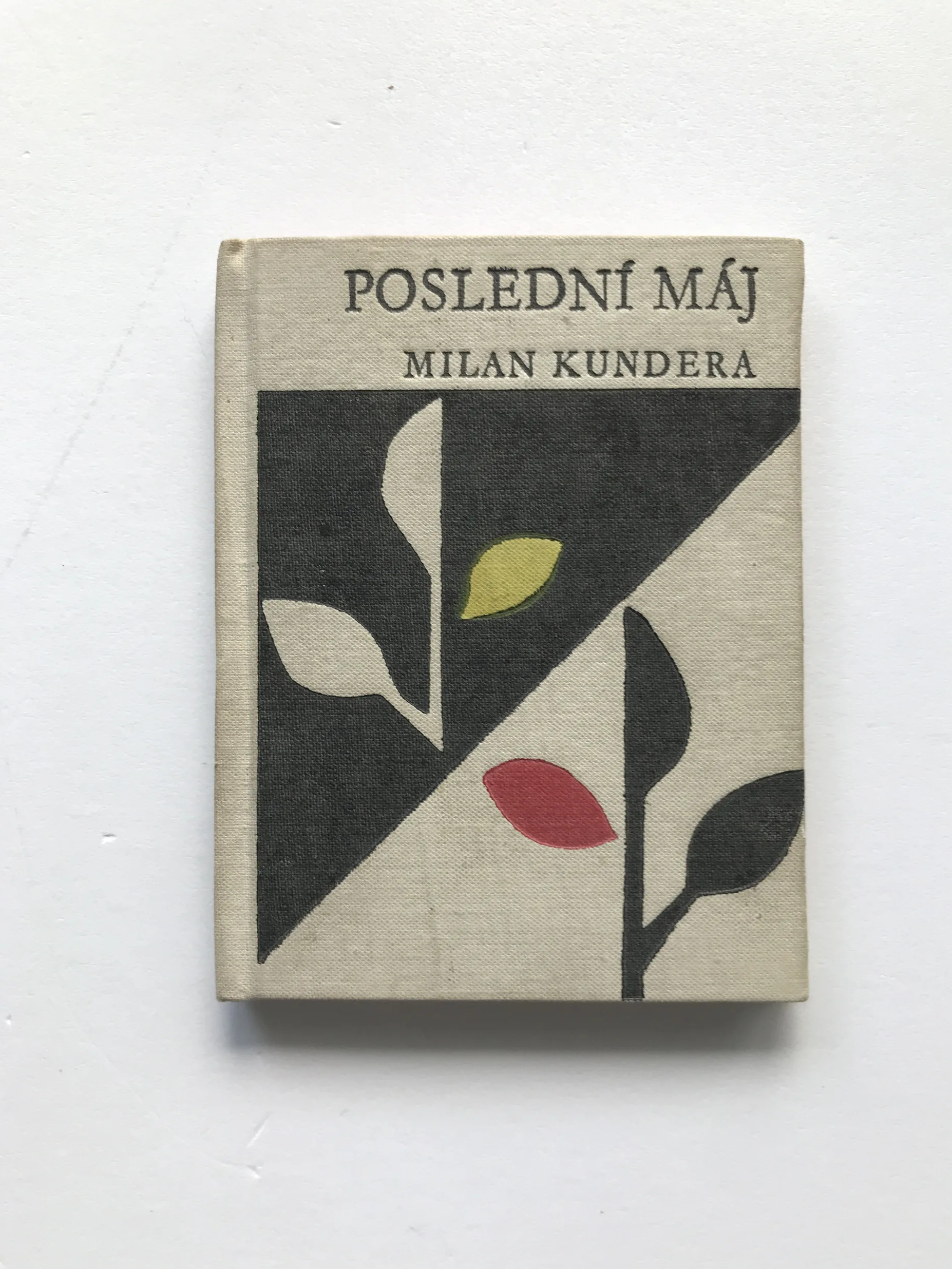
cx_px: 482
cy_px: 652
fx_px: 1063
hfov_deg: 48.2
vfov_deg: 61.6
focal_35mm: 29
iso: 25
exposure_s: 1/100
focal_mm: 3.99
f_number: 1.8
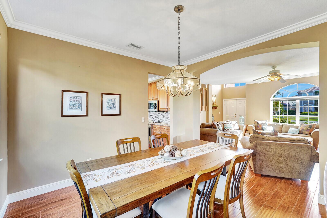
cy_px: 109
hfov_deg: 96.7
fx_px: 145
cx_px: 164
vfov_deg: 73.8
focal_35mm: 16
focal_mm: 16
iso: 320
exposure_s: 1/6
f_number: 5.6
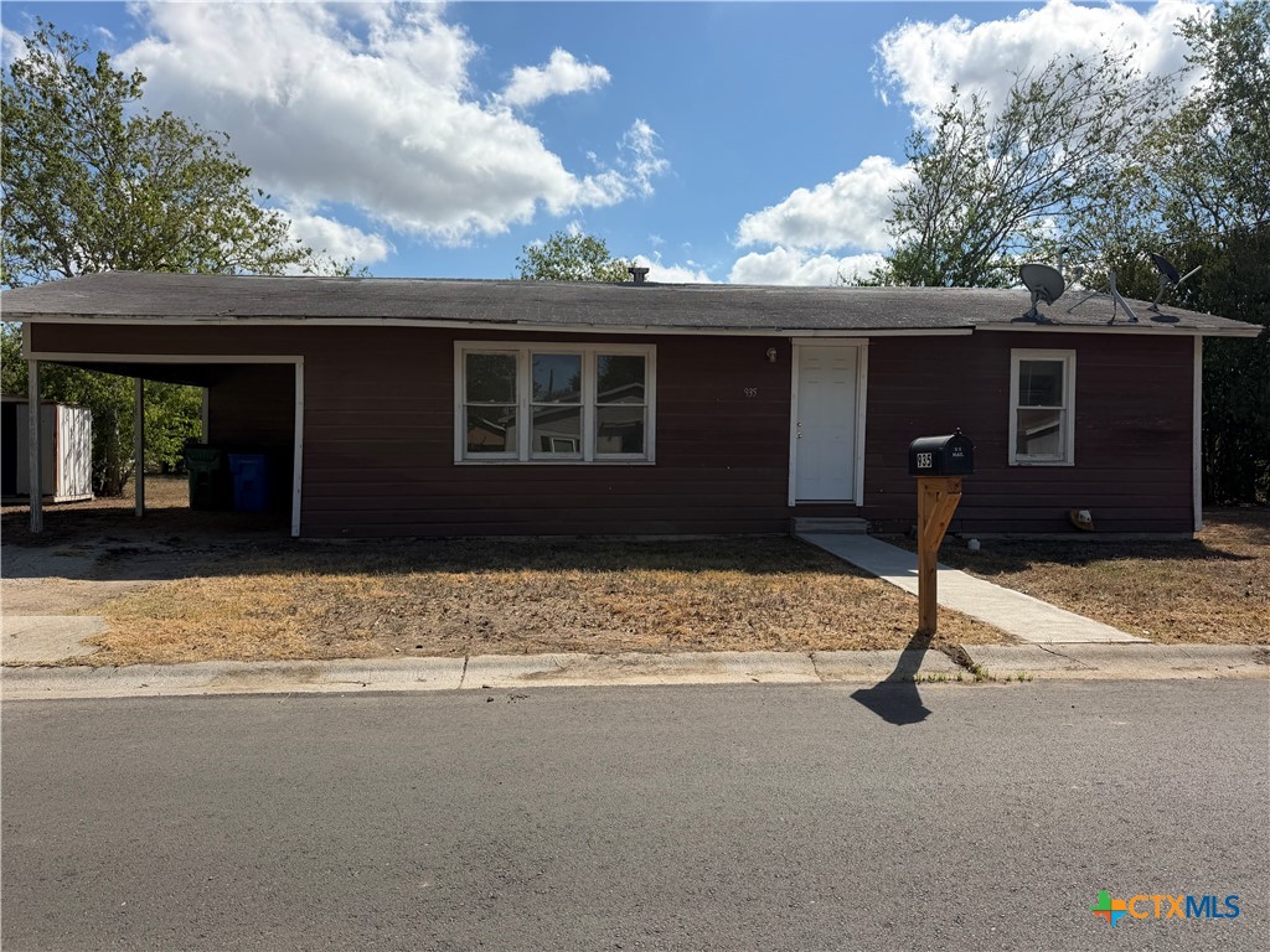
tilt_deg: -1.2
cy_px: 476
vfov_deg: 56.8
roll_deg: +0.2
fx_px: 881
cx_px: 635
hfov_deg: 71.6
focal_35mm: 24
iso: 80
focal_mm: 6.76
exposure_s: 1/6711
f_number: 1.78
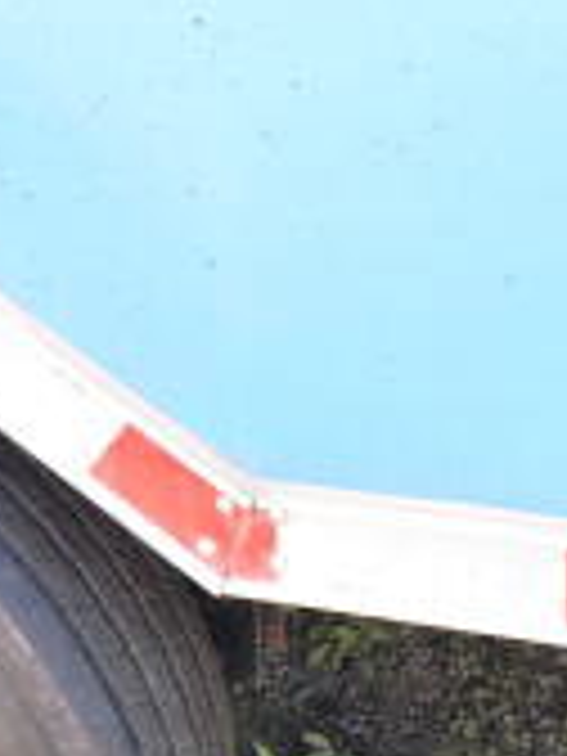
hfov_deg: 11.8
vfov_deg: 17.9
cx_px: -644
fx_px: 2397
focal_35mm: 110
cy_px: 398
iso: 1600
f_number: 7.1
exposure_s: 1/200
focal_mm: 21
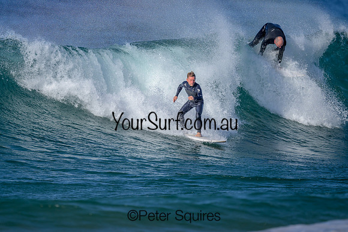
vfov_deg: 1.5
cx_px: 143
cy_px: 101
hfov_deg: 2.2
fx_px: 9096
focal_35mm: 941
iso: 250
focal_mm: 800
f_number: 6.3
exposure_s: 1/2000
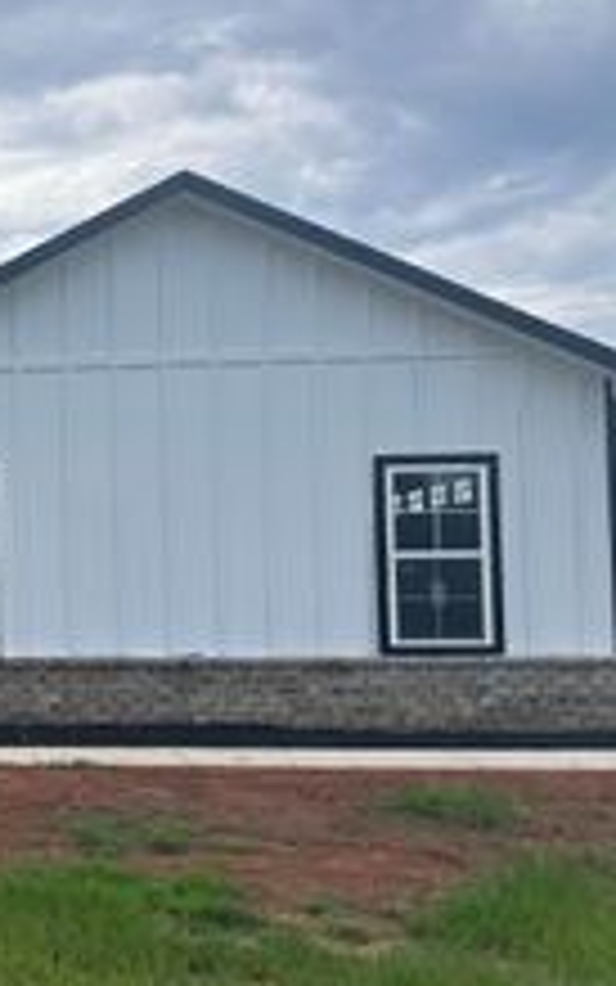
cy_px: 534
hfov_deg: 18.6
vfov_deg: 35.1
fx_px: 1557
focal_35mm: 58
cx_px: -414
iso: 80
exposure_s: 1/3861
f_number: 1.78
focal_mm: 6.86
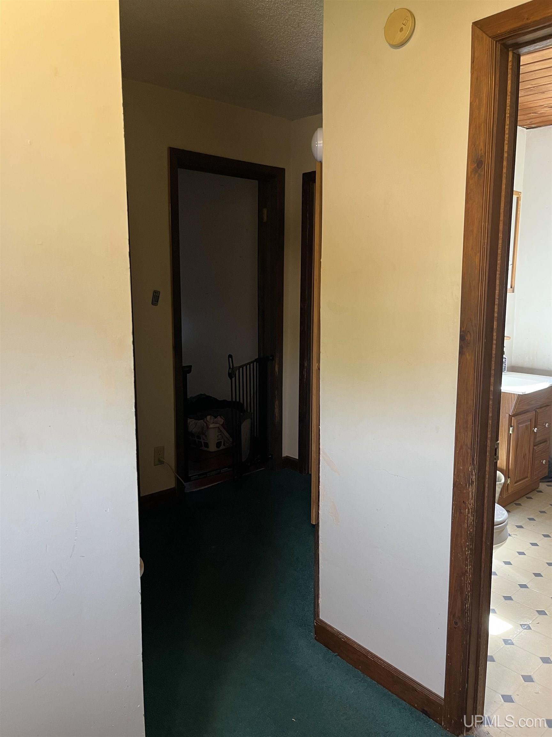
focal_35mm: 26
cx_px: 276
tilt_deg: -7.1
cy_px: 368
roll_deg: -0.1
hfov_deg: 53.1
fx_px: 553
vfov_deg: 67.3
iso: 160
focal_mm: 5.1
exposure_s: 1/60
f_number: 1.6
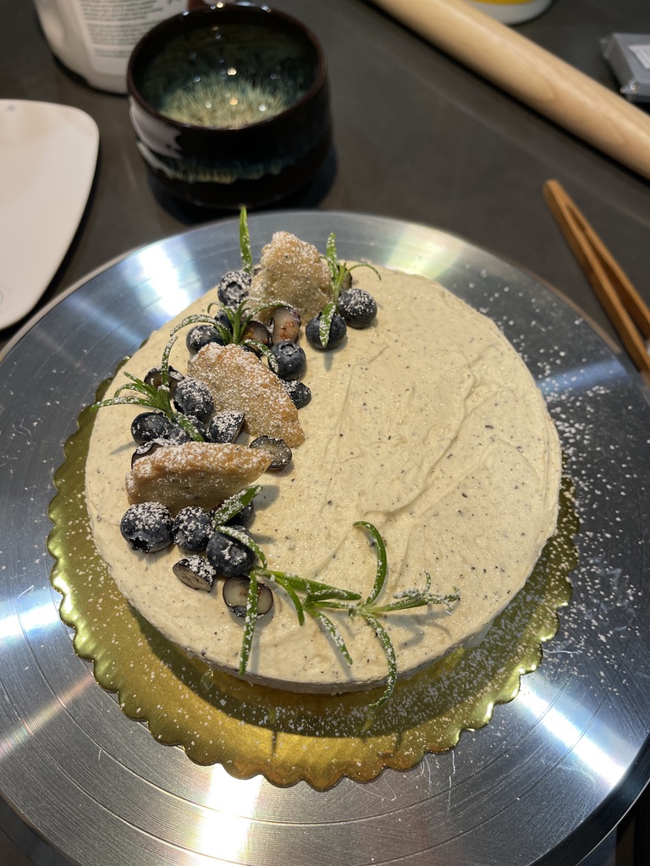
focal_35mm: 26
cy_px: 433
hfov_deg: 53.1
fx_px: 651
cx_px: 325
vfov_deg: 67.3
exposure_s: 1/120
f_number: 1.6
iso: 80
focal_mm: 5.1
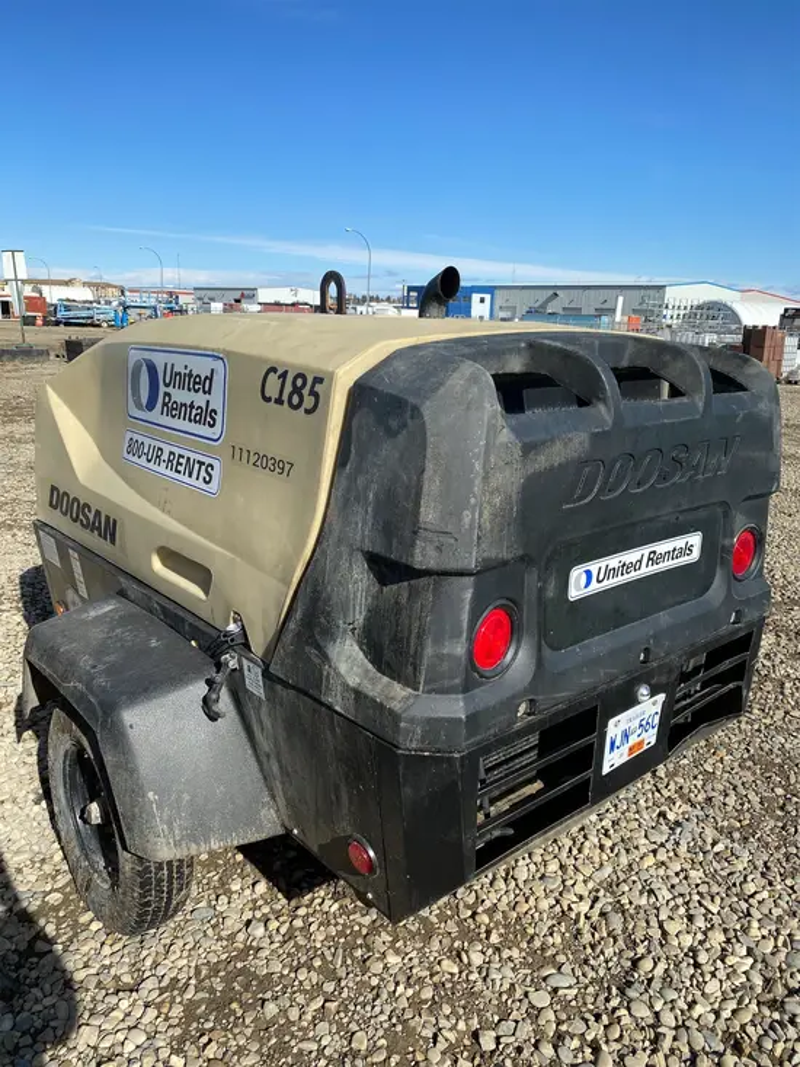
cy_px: 534
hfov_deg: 53.1
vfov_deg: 67.3
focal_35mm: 26
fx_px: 801
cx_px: 400
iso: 32
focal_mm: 4.25
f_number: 1.8
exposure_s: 1/2890
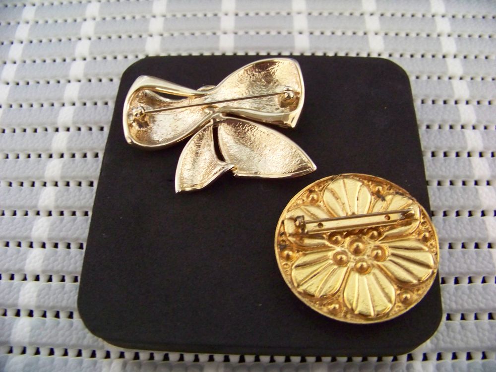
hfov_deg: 51.4
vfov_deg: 39.7
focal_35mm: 36
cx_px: 248
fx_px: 516
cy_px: 186
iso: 400
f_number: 2.8
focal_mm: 5.85
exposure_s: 1/13
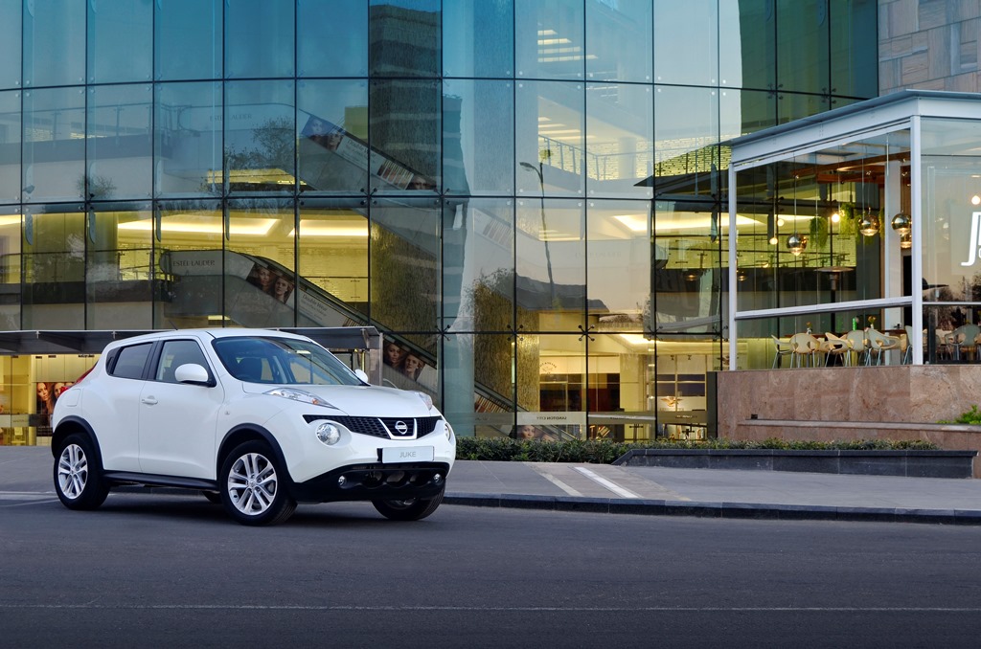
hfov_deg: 32.0
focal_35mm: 63
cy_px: 324
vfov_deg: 21.5
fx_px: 1713
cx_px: 490
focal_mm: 42
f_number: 7.1
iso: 100
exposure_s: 1
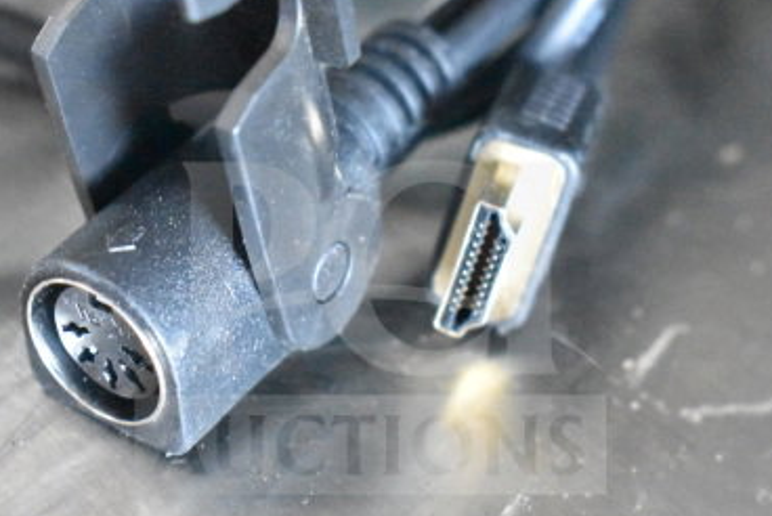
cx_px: 369
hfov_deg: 18.3
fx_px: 2400
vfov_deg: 12.3
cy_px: 328
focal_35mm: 112
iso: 20000
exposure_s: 1/80
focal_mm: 45
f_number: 5
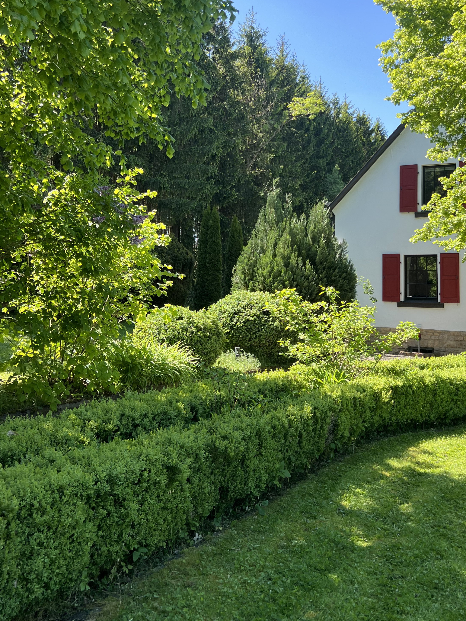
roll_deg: +0.4
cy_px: 247
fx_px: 646
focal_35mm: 36
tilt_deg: +5.1
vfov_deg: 51.0
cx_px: 293
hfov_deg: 39.4
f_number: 1.5
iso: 50
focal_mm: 5.7
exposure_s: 1/866
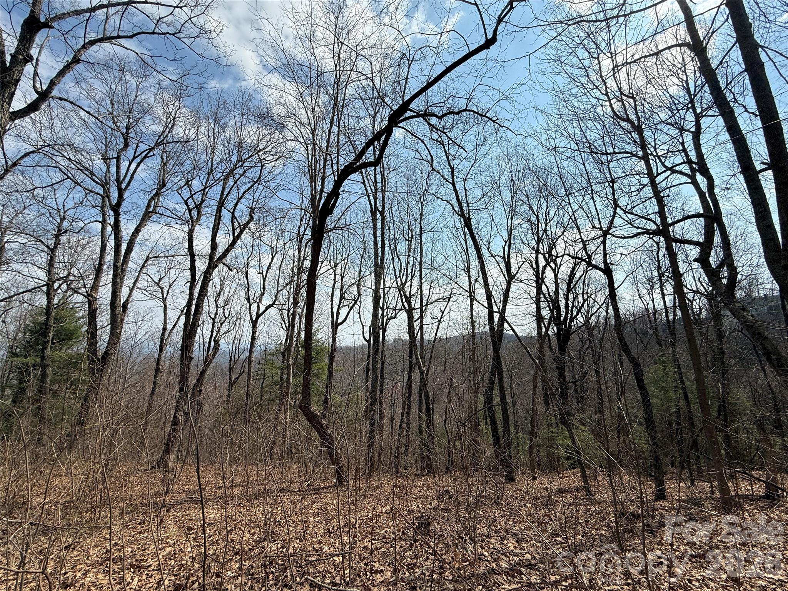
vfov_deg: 85.7
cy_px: 296
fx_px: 319
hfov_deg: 102.1
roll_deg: -0.7
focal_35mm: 14
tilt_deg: +9.0
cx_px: 394
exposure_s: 1/3289
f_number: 2.2
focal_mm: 2.22
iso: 50
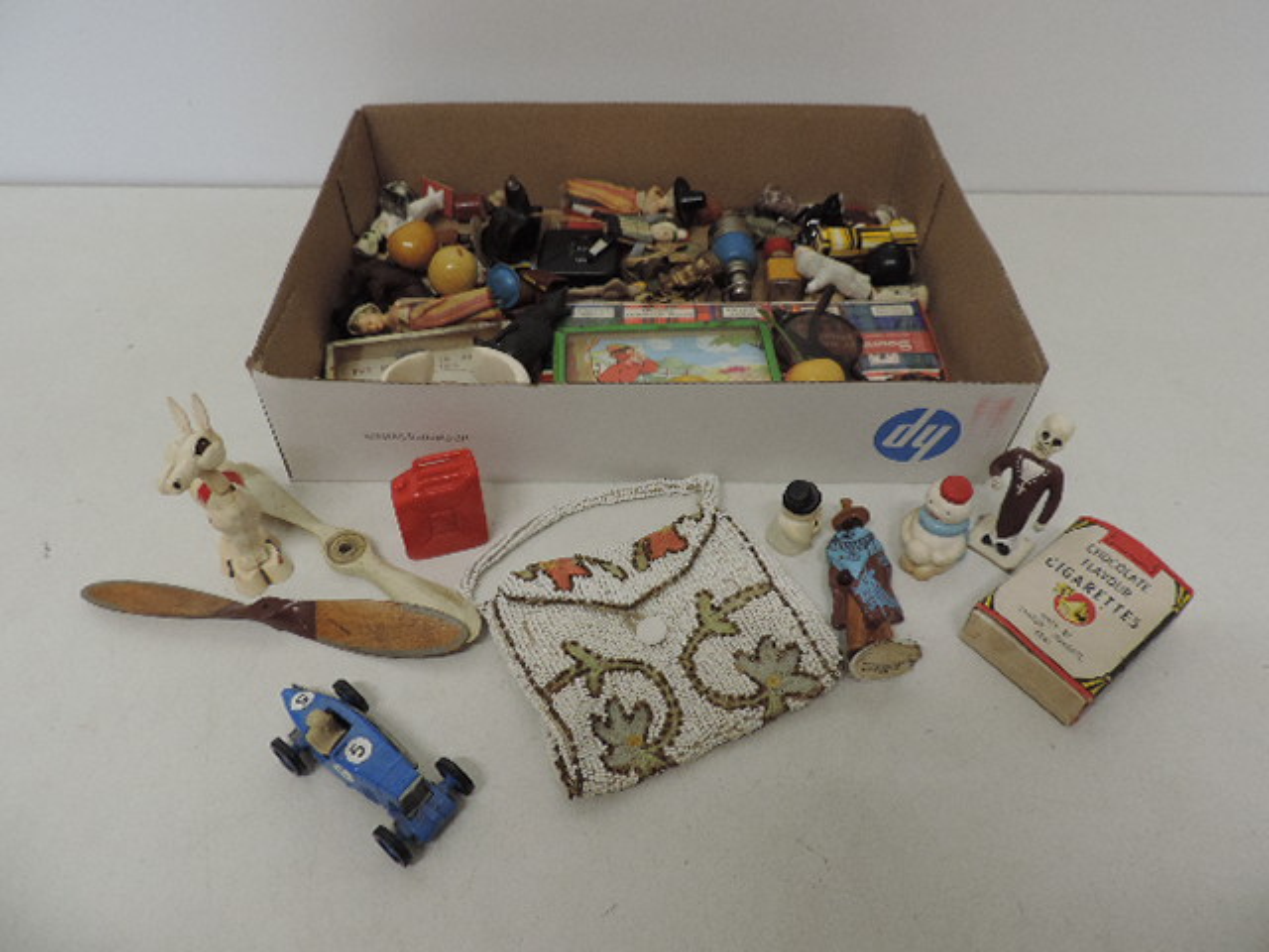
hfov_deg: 71.6
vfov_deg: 56.8
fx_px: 880
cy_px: 476
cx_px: 634
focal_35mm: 24
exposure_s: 1/30
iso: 400
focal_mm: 4.3
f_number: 3
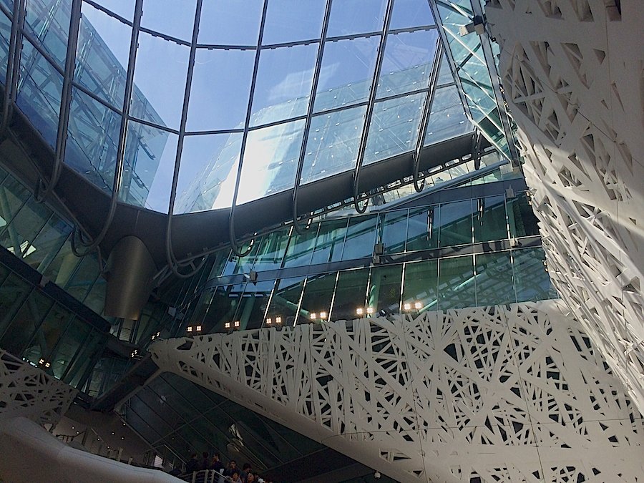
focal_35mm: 30
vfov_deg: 46.8
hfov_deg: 60.0
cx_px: 322
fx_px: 558
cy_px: 242
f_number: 2.2
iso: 32
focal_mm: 4.12
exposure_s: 1/1080
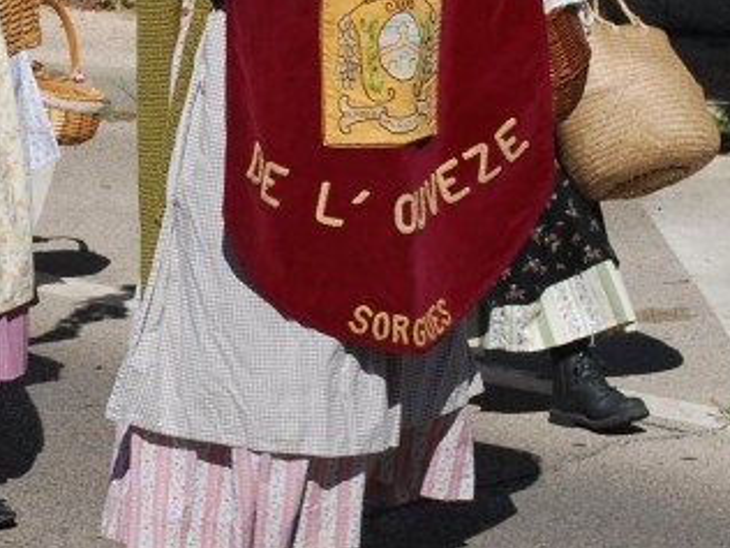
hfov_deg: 9.4
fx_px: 4334
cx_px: -233
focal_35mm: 206
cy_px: -135
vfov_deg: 7.2
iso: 100
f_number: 9
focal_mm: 45
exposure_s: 1/320
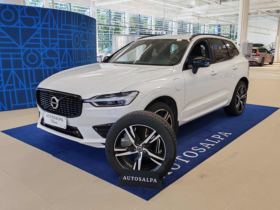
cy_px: 105
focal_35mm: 33
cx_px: 140
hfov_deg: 55.4
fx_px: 267
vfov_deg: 42.9
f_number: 1.9
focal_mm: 6.12
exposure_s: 1/100
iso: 125
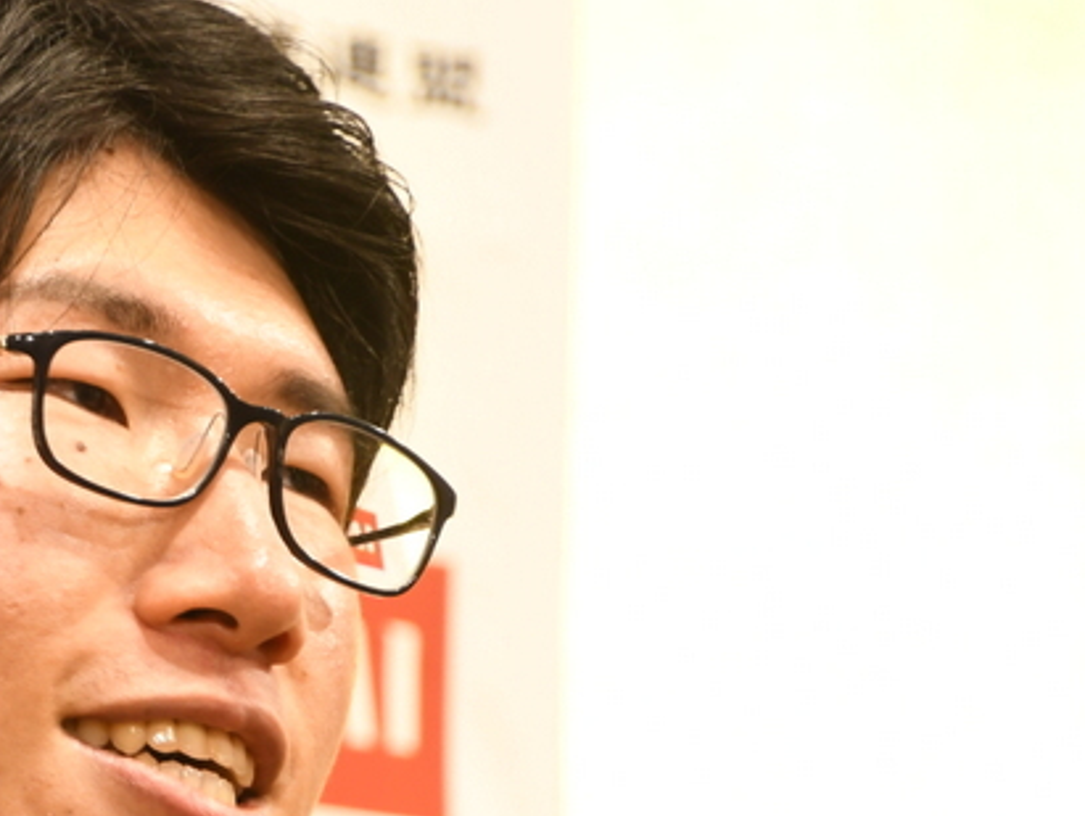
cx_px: -82
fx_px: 18697
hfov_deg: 3.3
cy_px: 646
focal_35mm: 596
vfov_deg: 2.5
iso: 800
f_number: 6
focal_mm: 170
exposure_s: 1/80
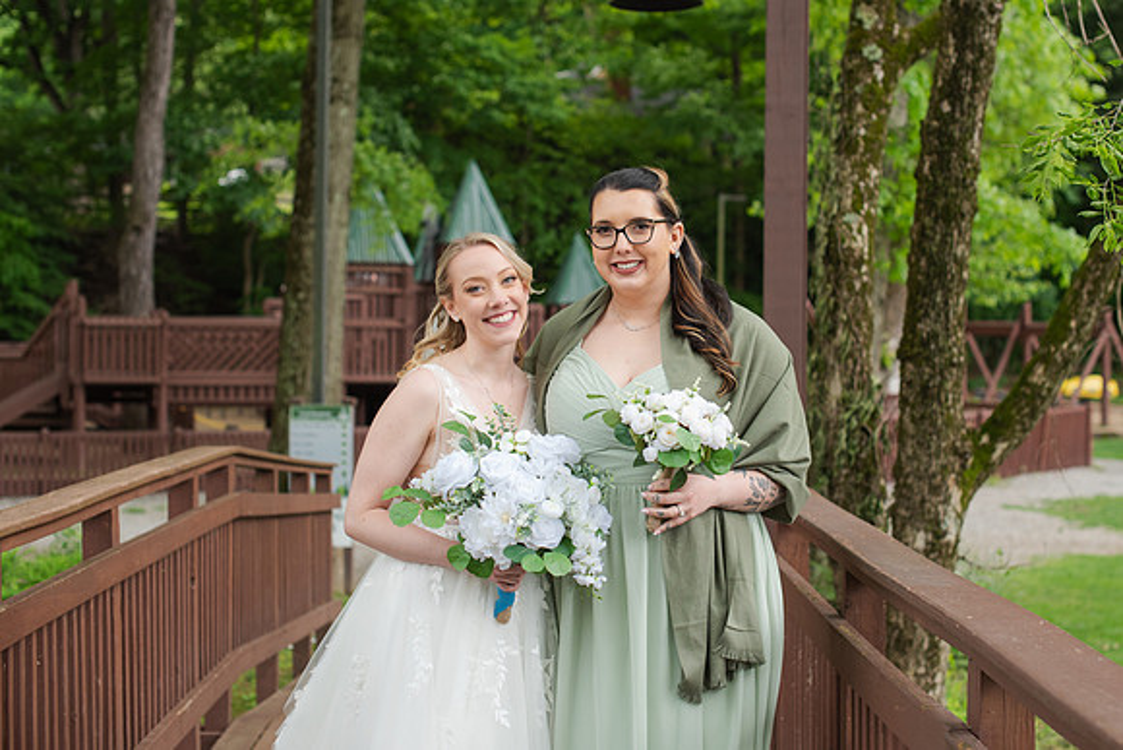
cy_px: 306
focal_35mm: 60
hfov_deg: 33.5
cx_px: 655
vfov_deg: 22.7
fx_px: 1864
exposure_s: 1/400
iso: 500
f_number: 3.5
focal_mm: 50
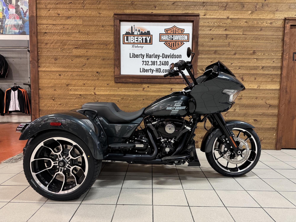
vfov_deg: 56.8
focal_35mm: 24
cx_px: 148
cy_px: 111
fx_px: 205
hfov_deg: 71.6
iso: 400
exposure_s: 1/60
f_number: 1.78
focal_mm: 6.76
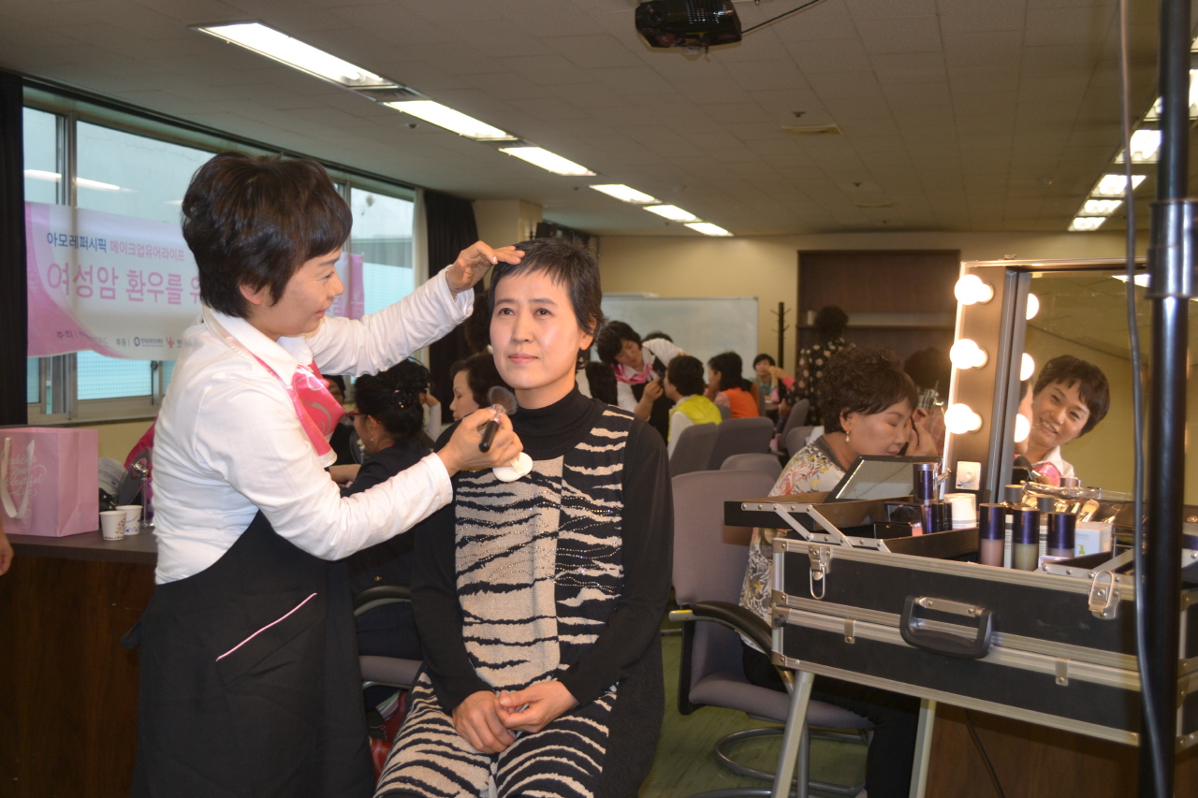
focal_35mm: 39
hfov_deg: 49.6
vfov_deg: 34.2
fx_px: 1298
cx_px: 599
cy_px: 399
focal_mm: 26
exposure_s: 1/30
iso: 160
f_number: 4.2
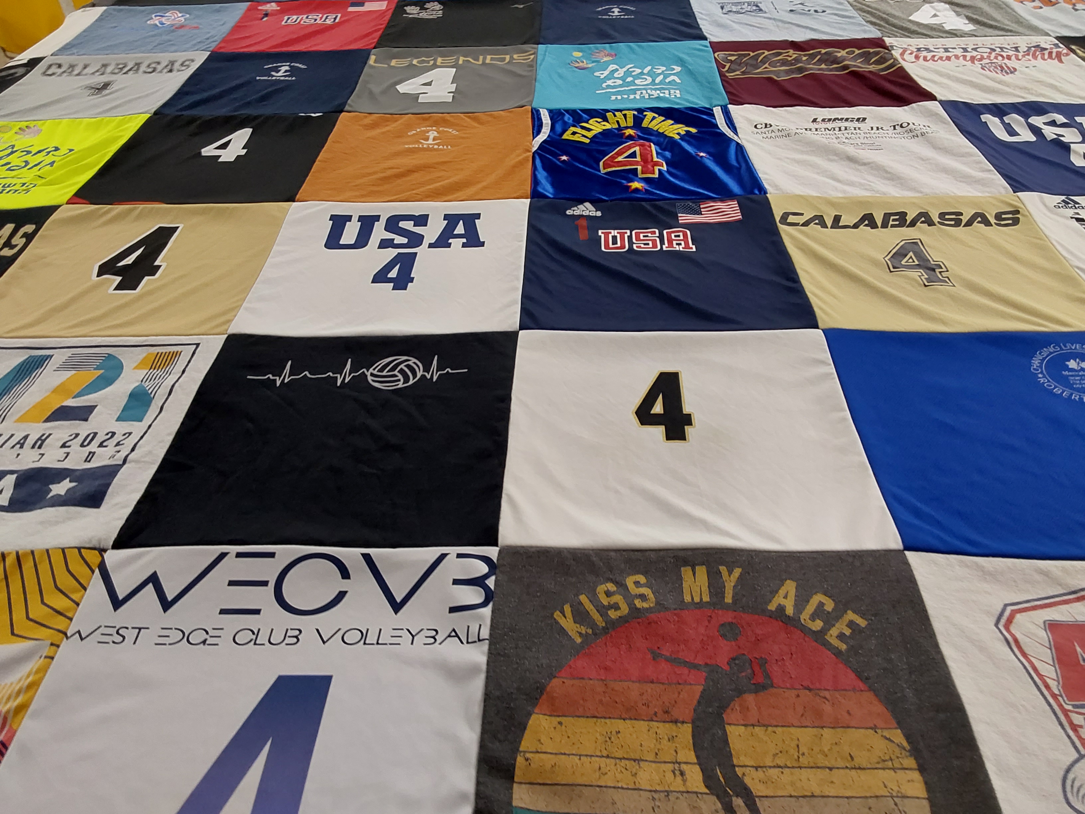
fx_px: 878
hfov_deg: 63.4
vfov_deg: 49.7
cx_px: 542
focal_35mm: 28
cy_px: 407
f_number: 1.9
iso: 100
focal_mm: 2.91
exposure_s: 1/60
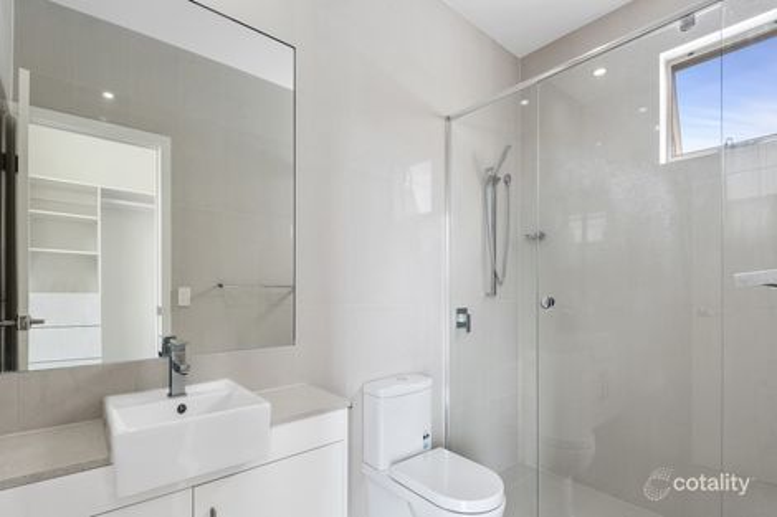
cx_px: 388
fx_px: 367
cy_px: 258
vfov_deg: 70.4
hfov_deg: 93.3
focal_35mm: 17
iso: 250
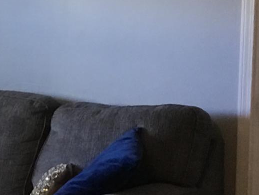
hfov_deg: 10.6
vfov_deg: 8.3
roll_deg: +1.1
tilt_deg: -6.1
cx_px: -111
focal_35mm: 180
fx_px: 1347
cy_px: 113
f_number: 2.4
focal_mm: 3.3
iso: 100
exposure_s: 1/30
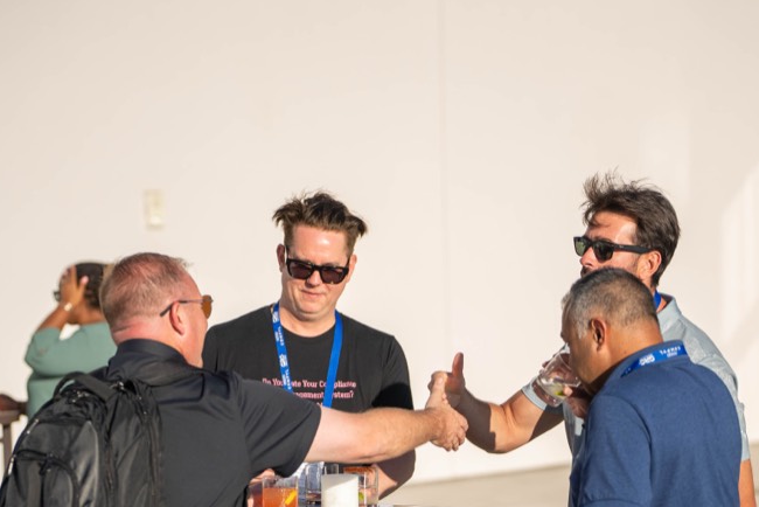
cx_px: 378
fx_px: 2426
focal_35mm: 115
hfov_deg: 17.8
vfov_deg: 11.9
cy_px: 335
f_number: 2.8
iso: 100
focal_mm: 83
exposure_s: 1/2000
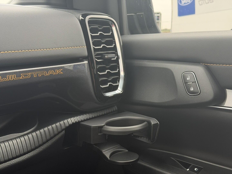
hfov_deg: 39.7
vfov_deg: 30.3
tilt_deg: -9.3
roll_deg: +0.3
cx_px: 116
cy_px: 87
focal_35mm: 48
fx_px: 322
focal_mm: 6.76
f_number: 1.78
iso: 64
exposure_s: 1/254
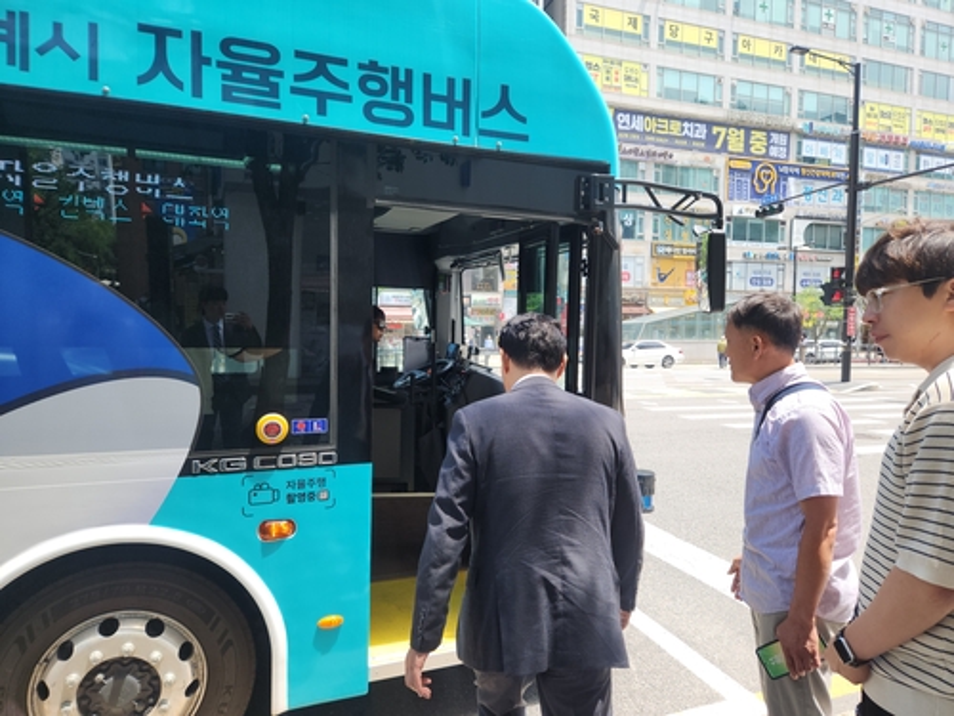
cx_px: 477
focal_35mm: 23
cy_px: 358
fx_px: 634
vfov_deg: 58.9
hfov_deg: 73.9
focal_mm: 5.4
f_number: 1.8
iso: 20
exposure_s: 1/364
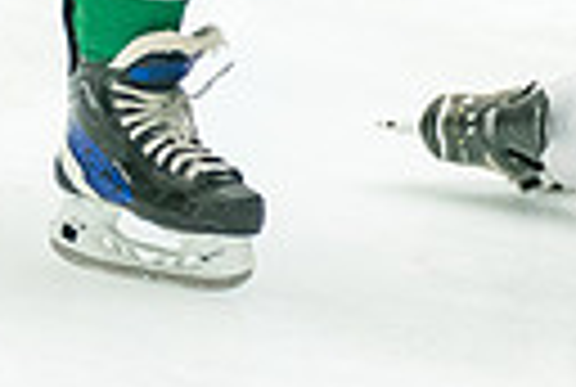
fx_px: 15957
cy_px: -358
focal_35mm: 995
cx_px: 909
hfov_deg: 2.1
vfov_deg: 1.4
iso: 3200
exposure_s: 1/1600
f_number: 3.2
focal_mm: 140
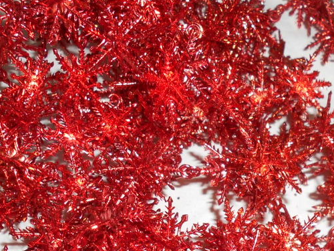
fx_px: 502
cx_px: 232
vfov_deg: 27.2
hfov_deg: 36.3
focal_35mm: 52
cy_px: 218
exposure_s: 1/25
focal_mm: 4.6
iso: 80
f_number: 3.2
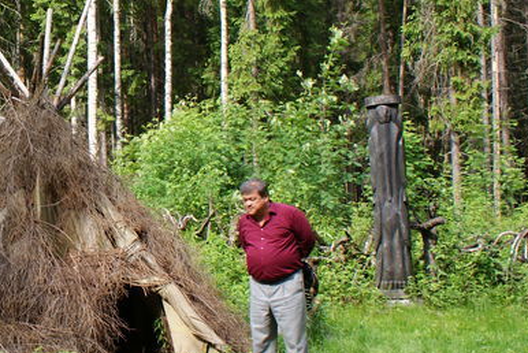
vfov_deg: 19.5
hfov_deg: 26.7
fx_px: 1027
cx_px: -42
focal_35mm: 70
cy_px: 138
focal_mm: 20
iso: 100
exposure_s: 1/60
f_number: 8
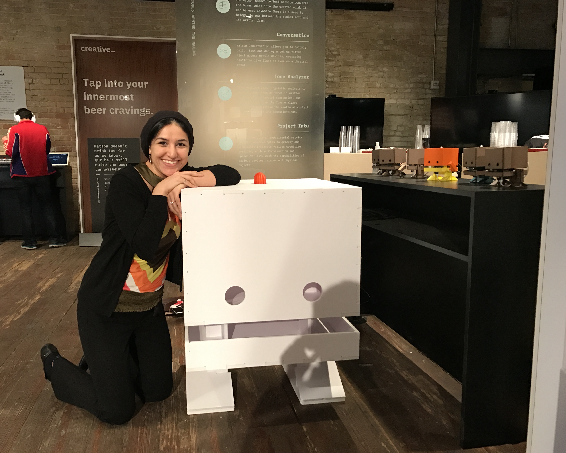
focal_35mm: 30
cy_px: 229
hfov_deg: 58.7
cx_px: 268
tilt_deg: -7.3
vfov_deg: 48.5
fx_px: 503
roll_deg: +0.7
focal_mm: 3.99
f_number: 1.8
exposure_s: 1/15
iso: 80
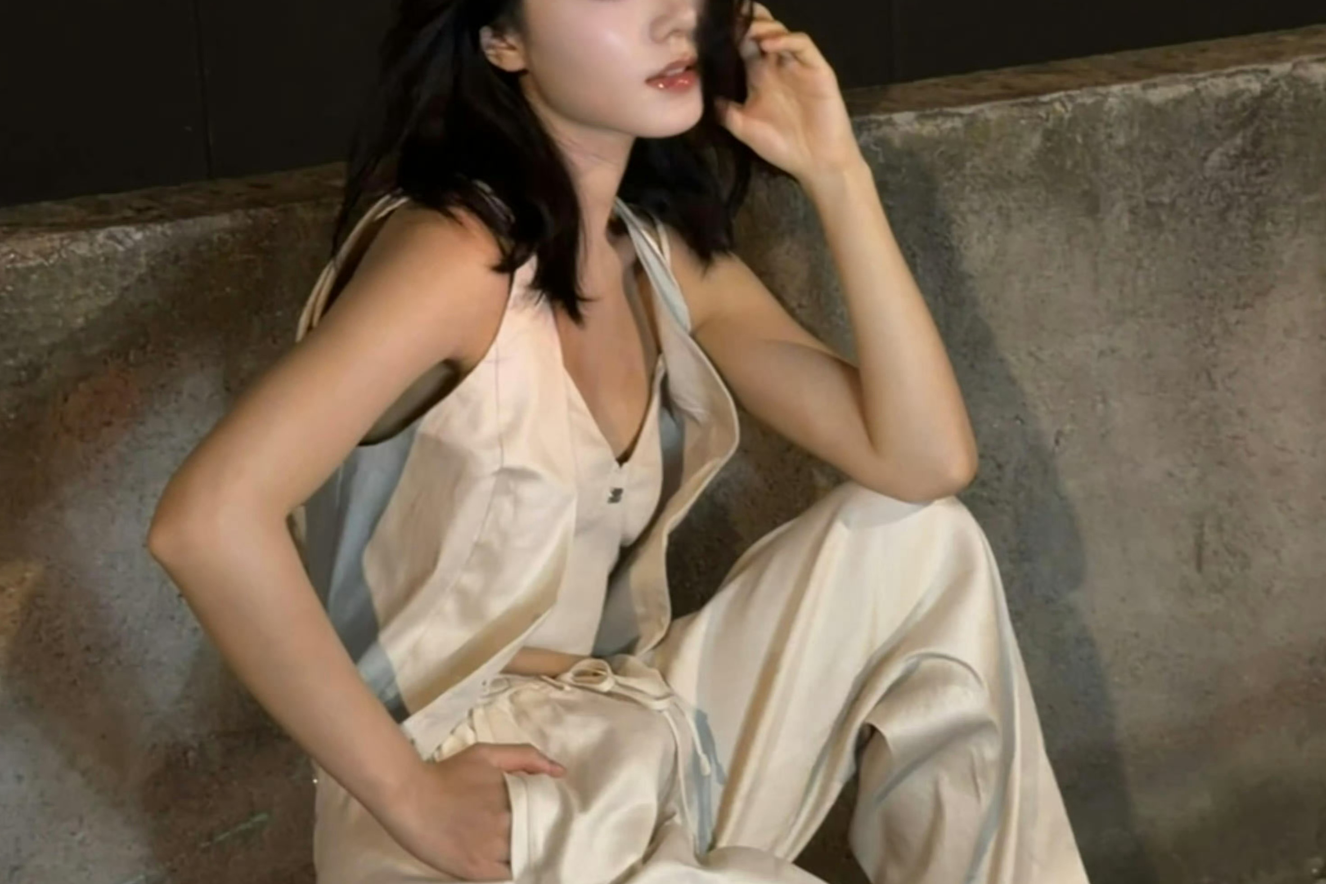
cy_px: 449
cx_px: 659
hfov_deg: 51.9
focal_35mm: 37
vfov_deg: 35.9
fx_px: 1363
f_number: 1.5
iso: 125
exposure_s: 1/60
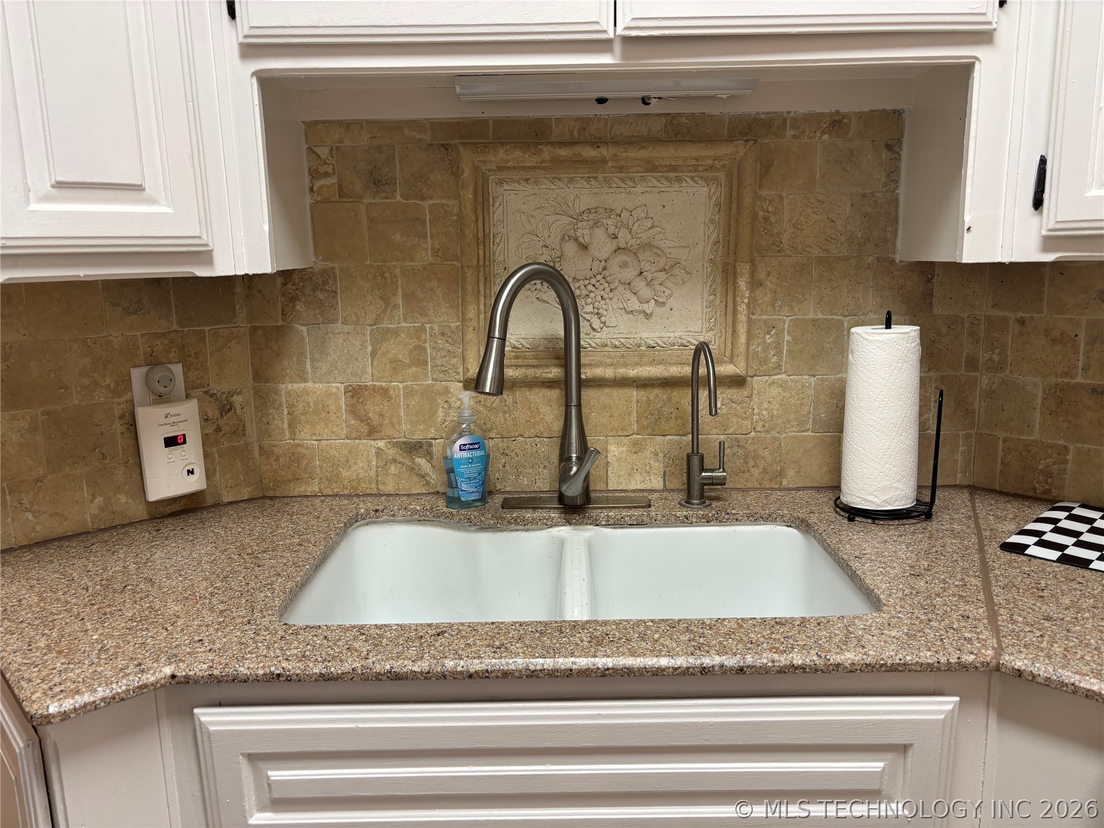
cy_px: 414
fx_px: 829
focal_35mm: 26
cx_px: 552
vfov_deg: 53.1
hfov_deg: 67.3
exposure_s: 1/60
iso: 100
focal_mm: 5.96
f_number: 1.6
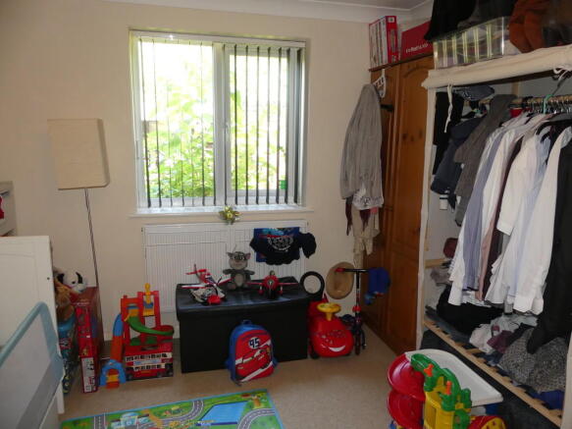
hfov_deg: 69.4
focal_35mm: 25
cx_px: 286
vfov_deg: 54.9
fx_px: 413
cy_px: 214
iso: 400
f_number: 2.8
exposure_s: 1/60
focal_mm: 4.5
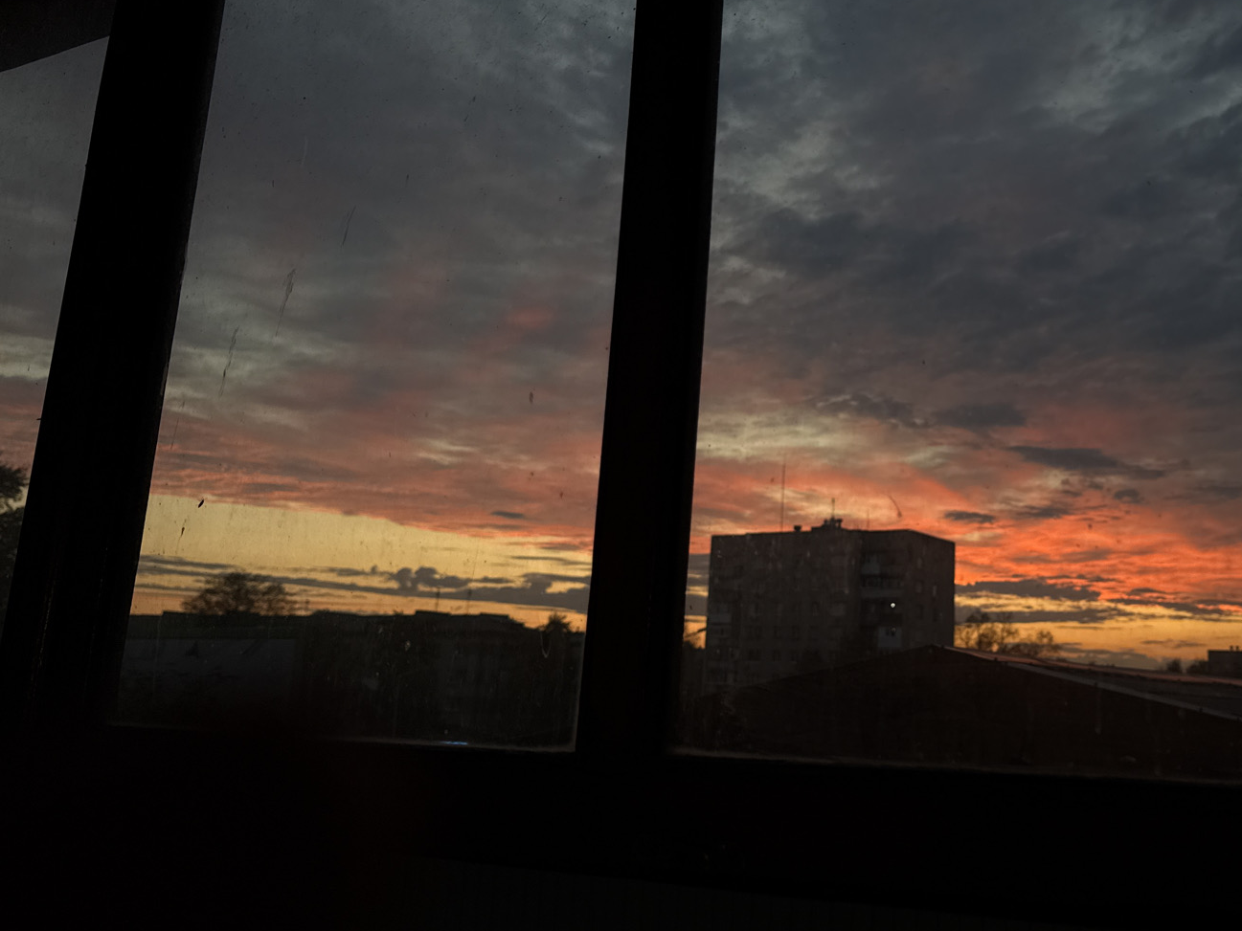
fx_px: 1328
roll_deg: -2.2
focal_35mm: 37
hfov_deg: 48.9
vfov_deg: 38.6
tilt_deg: +12.6
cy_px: 385
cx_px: 873
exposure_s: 1/256
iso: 64
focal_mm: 6.76
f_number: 1.78
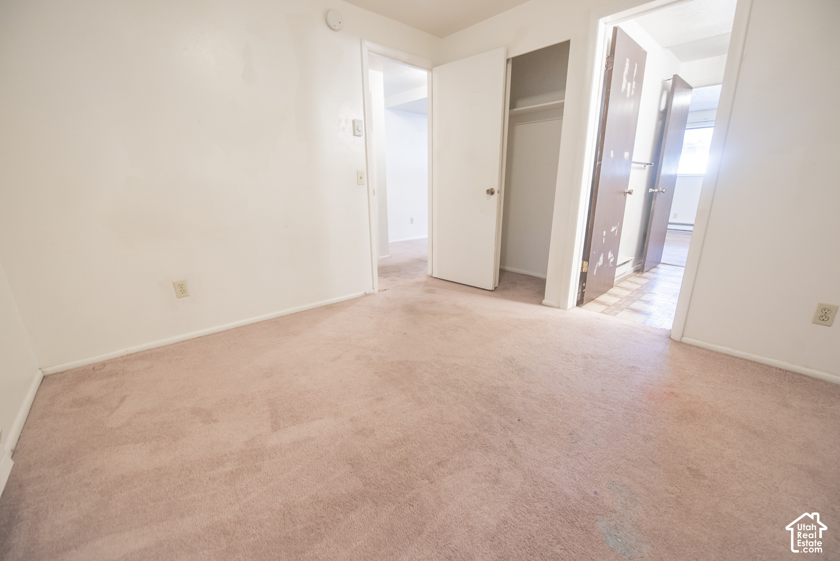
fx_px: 327
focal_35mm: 14
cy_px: 280
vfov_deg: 81.3
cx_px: 420
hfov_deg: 104.2
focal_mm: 14
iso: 1000
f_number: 3.5
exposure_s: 1/40
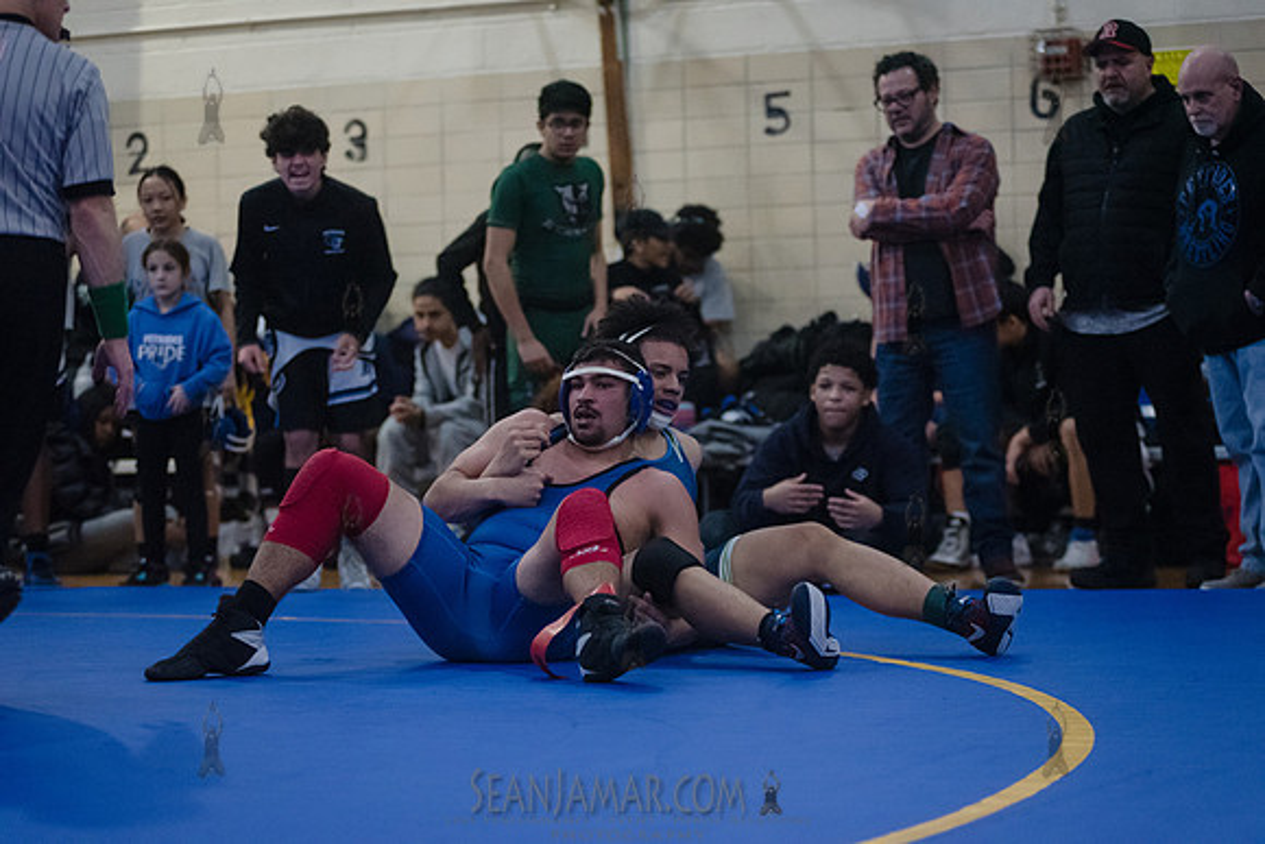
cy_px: 422
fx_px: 3515
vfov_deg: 13.7
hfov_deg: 20.4
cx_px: 632
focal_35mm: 100
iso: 8000
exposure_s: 1/400
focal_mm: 100
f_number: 3.2
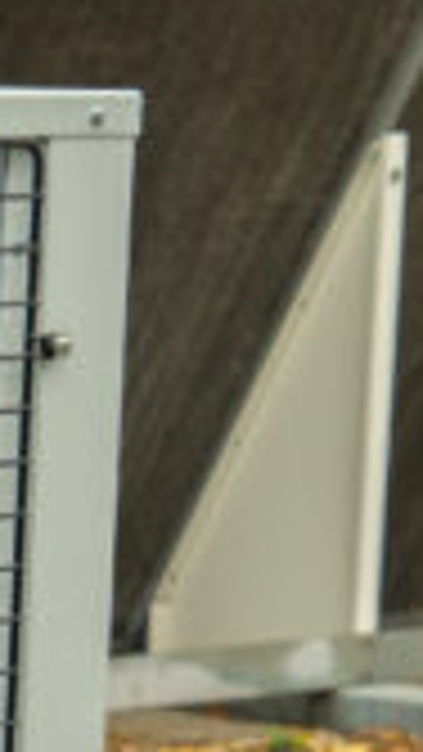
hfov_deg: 4.5
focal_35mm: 257
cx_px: -994
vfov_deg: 8.2
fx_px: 5122
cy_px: 1083
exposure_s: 1/100
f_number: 6.3
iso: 400
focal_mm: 40
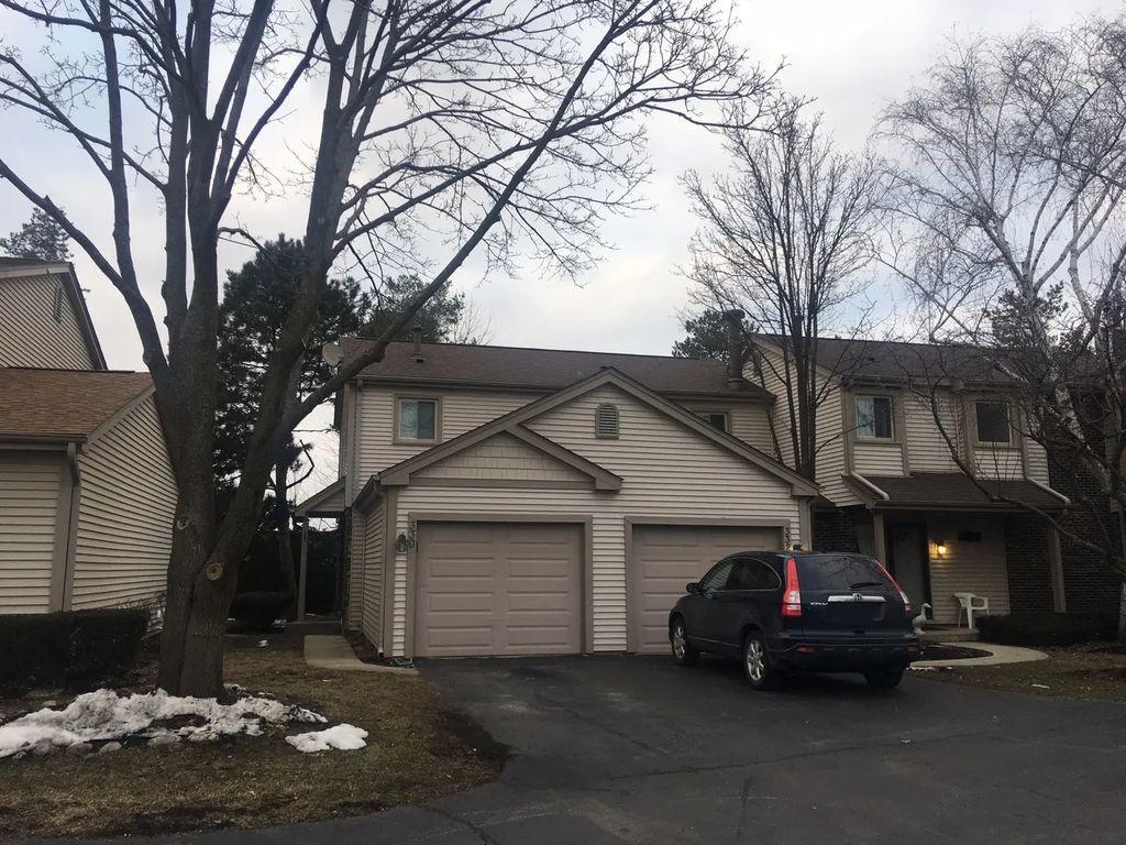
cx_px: 563
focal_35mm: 29
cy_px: 422
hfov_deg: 61.7
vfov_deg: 48.2
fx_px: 943
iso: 32
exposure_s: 1/120
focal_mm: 4.15
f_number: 2.2
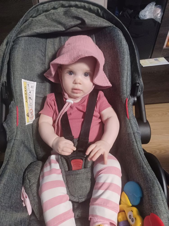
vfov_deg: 69.4
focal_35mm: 25
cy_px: 113
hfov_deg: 54.9
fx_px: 163
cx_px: 84
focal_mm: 4.6
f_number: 1.8
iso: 1000
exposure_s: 1/20
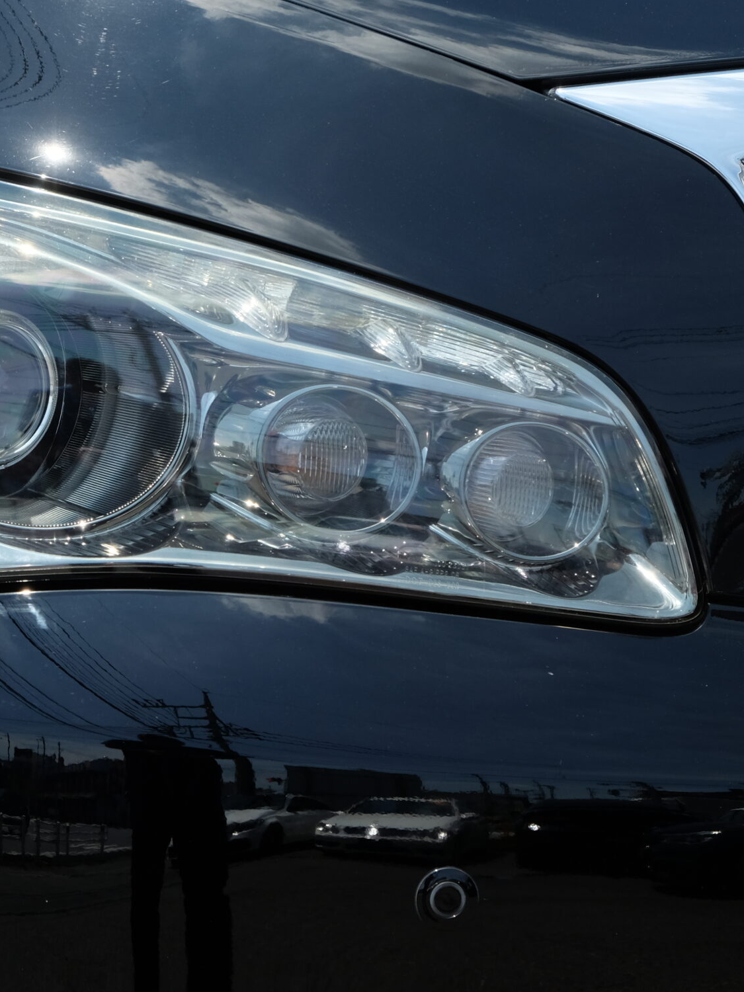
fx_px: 3009
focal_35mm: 105
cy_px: 444
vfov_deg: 18.7
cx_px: 126
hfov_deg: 14.0
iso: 400
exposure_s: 1/420
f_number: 8
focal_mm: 42.5
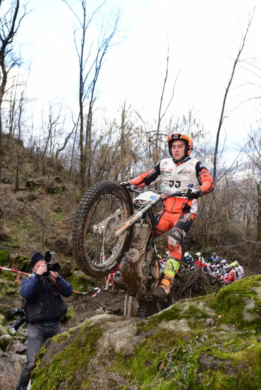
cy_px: 195
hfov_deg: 37.9
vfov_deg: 54.4
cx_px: 130
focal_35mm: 35
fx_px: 380
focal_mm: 35
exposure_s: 1/1000
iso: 1250
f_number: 6.3
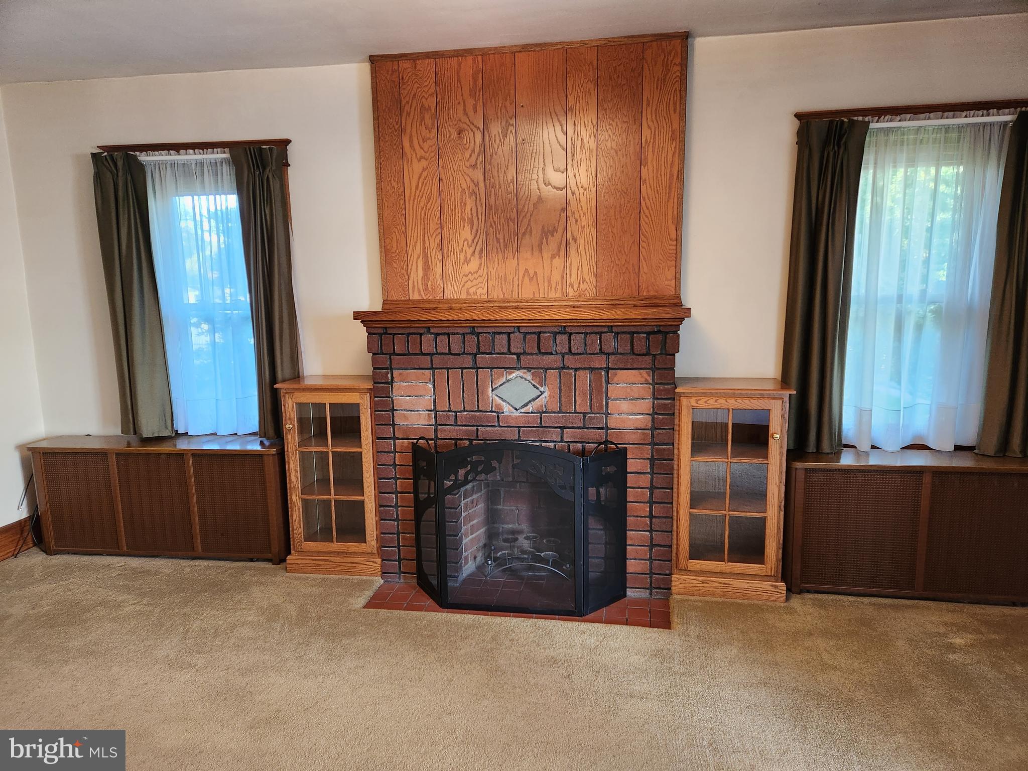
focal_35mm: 23
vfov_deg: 58.9
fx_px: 683
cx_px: 514
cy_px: 386
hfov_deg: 73.9
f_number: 1.8
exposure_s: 1/120
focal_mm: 5.4
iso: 640
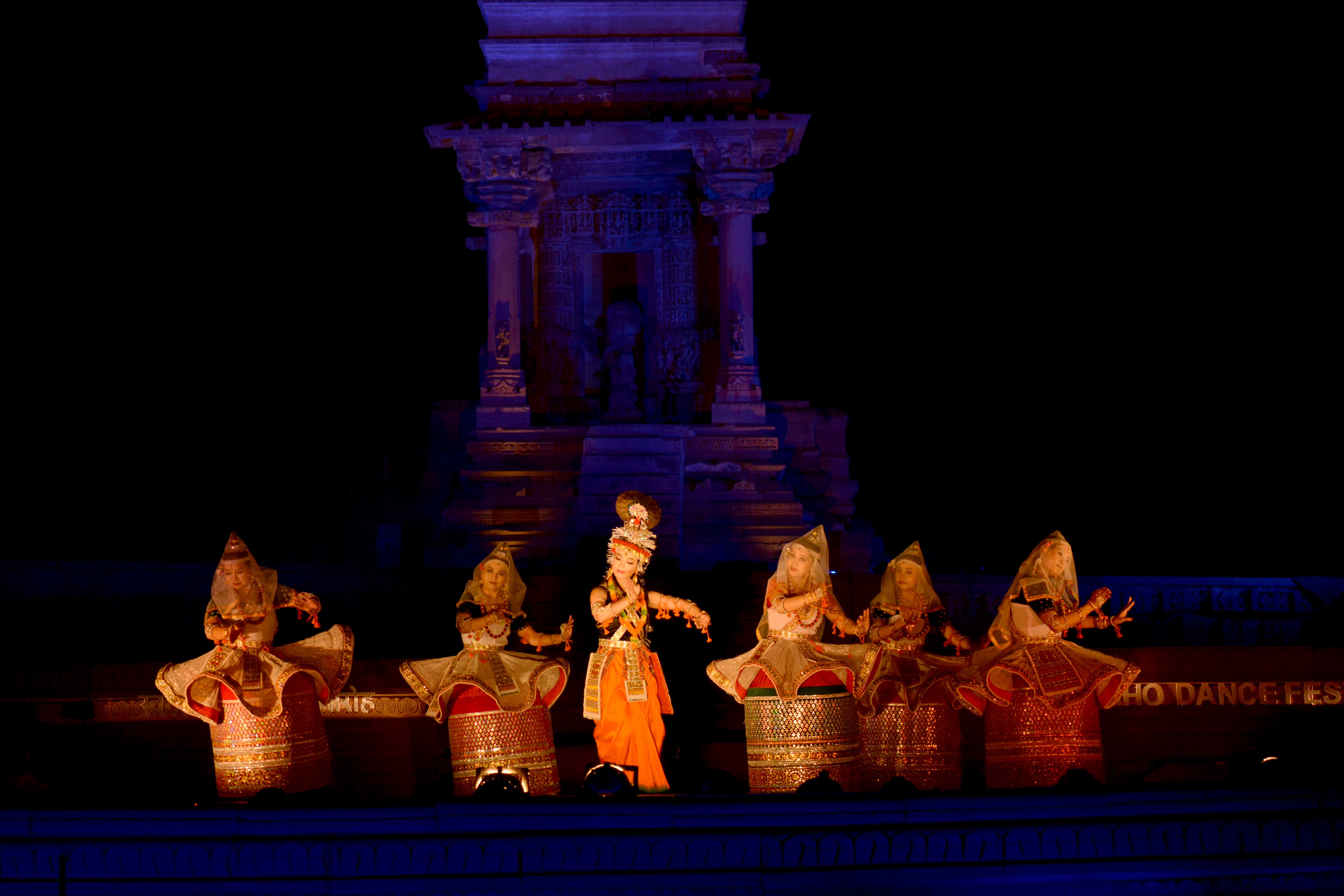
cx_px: 672
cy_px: 448
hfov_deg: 15.2
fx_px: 5040
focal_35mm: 135
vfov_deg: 10.2
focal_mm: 90
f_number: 6.3
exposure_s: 1/125
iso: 400
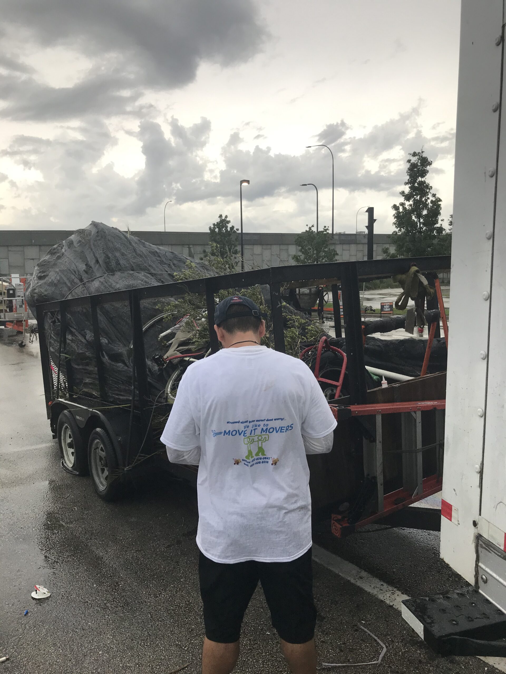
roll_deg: +1.9
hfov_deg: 49.7
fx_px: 546
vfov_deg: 63.4
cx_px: 253
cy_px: 337
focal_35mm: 28
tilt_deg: -4.7
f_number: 1.8
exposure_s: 1/120
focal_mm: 3.99
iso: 32
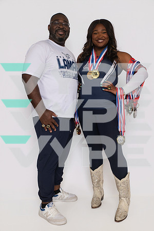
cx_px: 77
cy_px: 116
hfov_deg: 35.1
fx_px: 244
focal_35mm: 38
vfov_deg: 50.7
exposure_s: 1/320
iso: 640
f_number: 8
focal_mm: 38
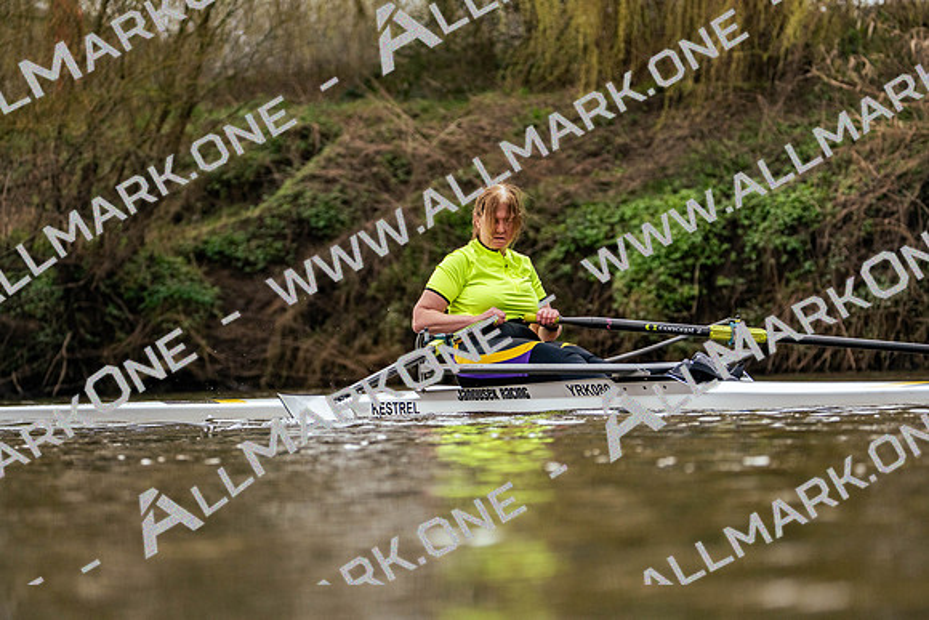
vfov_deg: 5.4
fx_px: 6633
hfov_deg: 8.0
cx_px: 464
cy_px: 310
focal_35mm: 257
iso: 2000
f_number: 6.3
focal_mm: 257
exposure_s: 1/2000
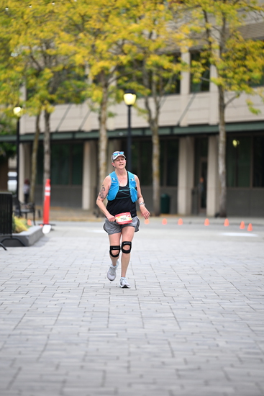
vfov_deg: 10.3
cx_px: 132
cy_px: 198
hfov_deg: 6.9
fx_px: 2198
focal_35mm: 200
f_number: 2.8
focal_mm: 200
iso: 640
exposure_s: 1/1250
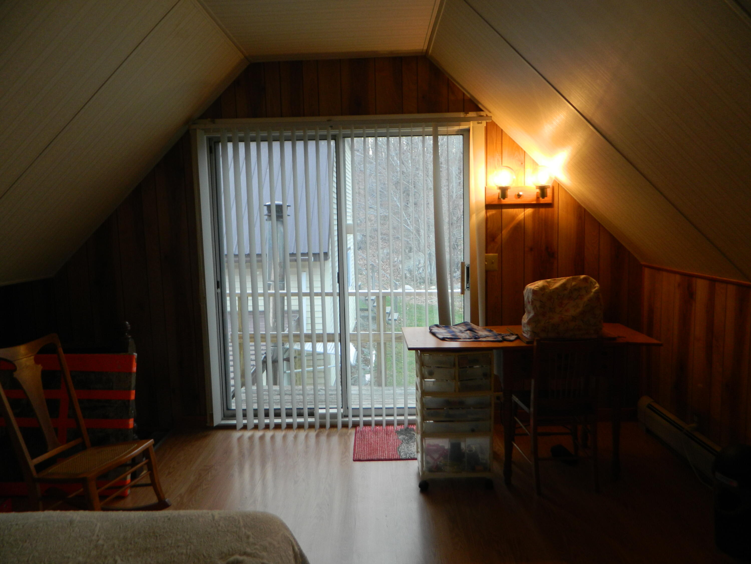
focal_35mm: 25
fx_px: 542
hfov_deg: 69.4
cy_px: 282
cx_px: 376
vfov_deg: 54.9
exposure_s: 1/30
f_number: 3.1
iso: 100
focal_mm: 4.5
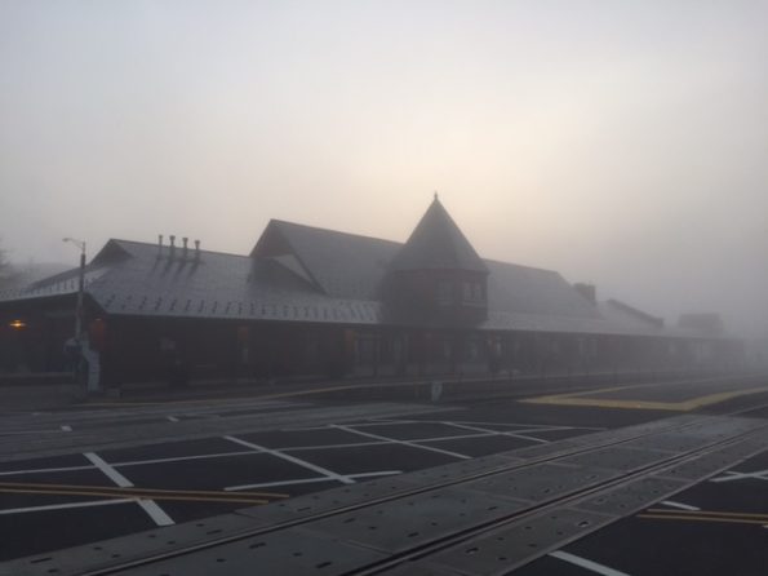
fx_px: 643
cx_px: 384
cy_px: 288
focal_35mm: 29
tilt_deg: +6.2
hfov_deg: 61.7
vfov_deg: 48.2
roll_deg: -0.1
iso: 32
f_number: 2.2
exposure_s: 1/395
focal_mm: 4.15
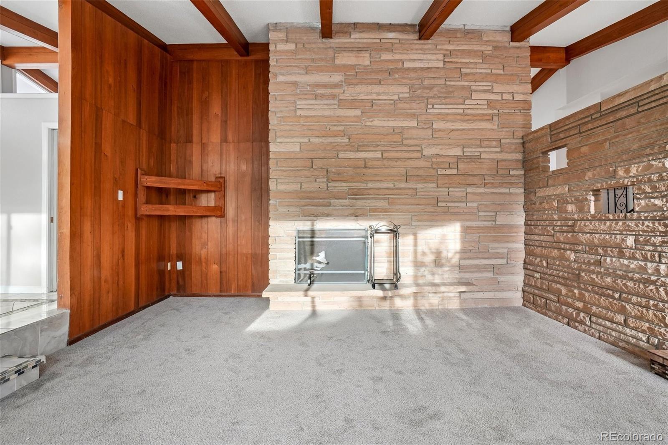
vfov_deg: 77.3
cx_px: 334
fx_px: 278
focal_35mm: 15
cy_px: 222
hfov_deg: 100.4
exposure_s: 1/25
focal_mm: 10
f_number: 8
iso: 400
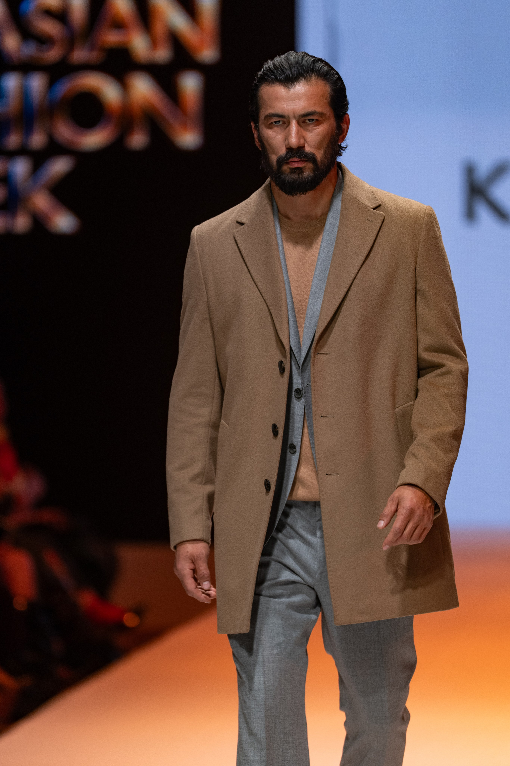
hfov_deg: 4.8
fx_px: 6120
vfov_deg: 7.2
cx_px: 255
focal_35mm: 288
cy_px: 383
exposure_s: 1/320
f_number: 2.8
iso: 250
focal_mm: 192.4
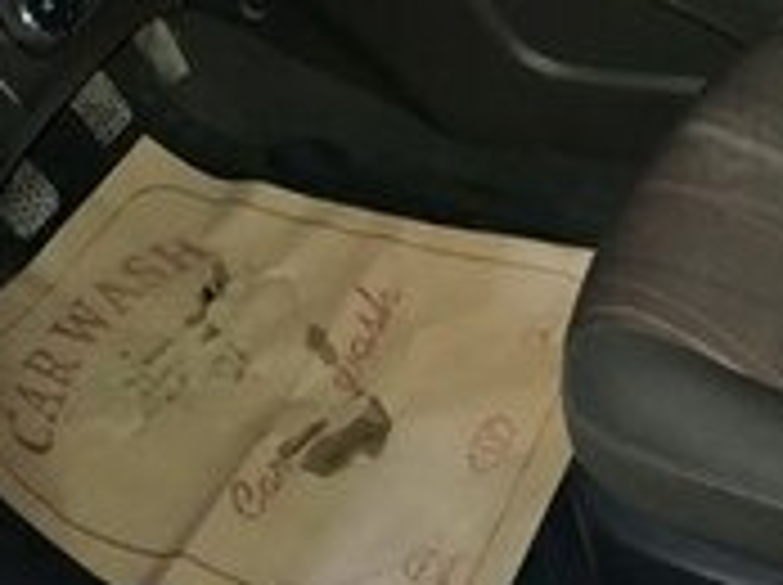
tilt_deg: -29.9
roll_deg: +2.4
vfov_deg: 17.4
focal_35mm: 80
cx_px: 716
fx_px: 1807
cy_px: -144
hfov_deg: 23.7
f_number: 1.8
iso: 80
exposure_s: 1/17
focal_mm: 3.99
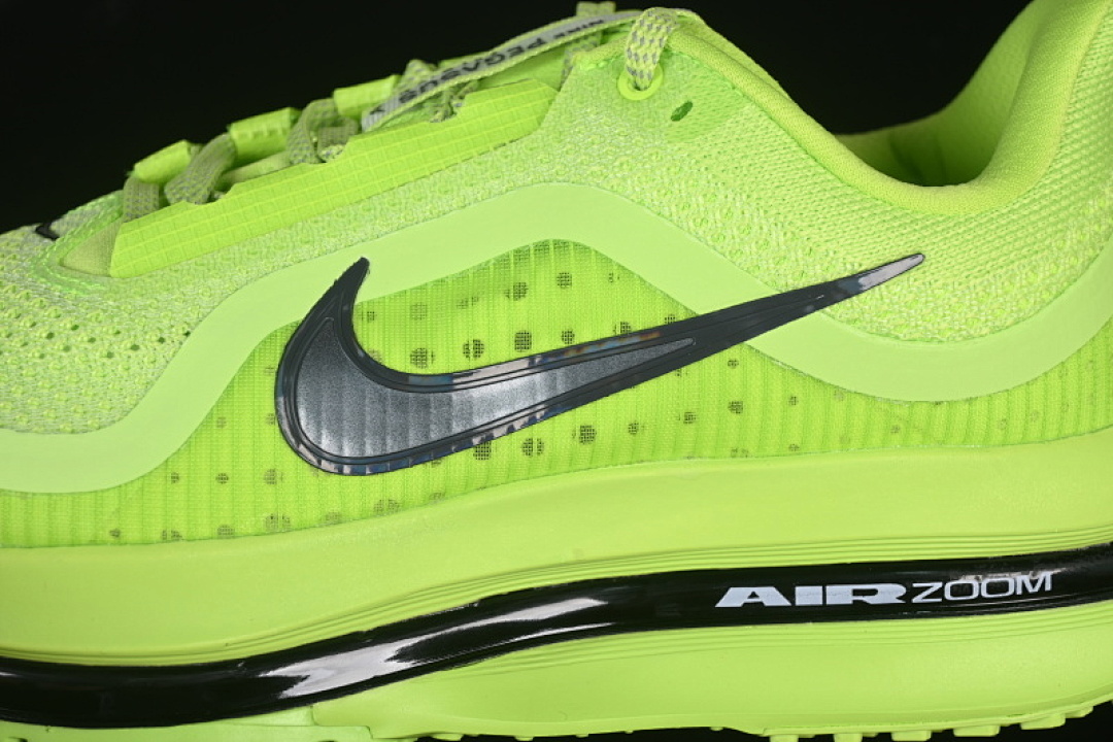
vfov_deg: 18.2
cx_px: 556
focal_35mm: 75
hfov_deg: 27.0
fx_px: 2319
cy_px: 371
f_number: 7.1
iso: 160
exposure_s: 1/80
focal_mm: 50
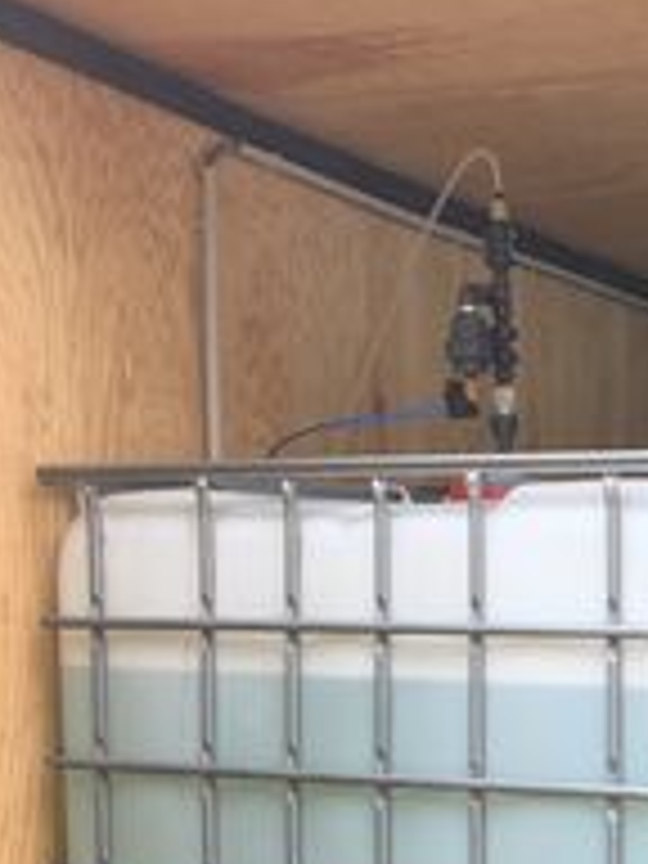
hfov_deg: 20.5
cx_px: 724
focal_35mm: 68
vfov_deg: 27.9
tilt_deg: -4.7
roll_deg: -0.4
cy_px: 709
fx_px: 1697
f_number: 2.2
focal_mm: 4.15
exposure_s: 1/100
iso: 25
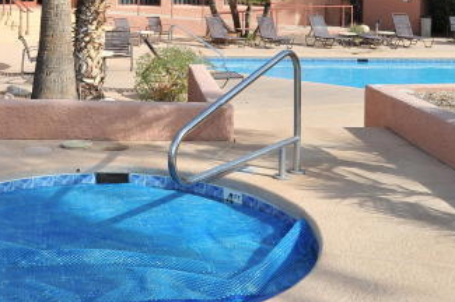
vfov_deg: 25.2
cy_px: 3
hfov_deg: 37.6
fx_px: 644
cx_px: 93
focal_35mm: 51
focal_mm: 23
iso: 320
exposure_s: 1/320
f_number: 11
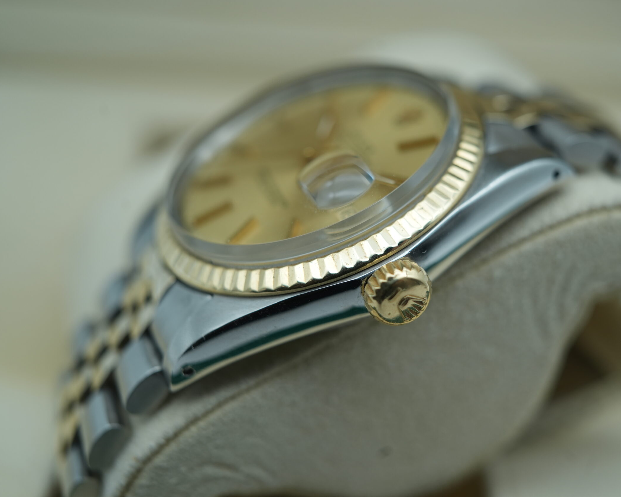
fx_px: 735
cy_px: 245
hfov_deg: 45.6
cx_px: 371
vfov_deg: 37.3
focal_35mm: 40
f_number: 5
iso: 400
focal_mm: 35
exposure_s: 1/250
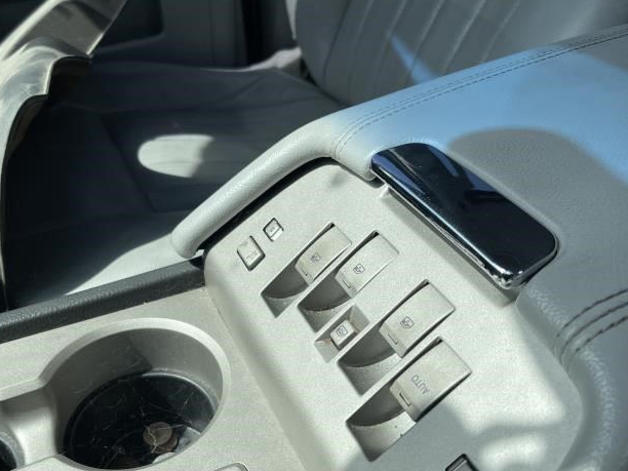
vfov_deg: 41.6
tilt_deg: -39.3
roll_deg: +2.6
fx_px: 617
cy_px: 285
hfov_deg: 53.7
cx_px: 266
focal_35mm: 34
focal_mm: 5.1
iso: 32
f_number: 1.6
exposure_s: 1/2488
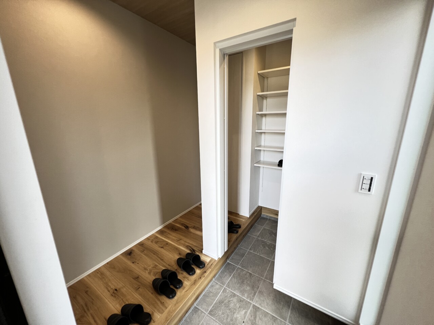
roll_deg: +1.0
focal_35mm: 13
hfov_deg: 106.2
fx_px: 163
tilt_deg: -13.5
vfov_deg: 89.9
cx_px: 217
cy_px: 162
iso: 200
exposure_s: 1/99
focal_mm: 1.57
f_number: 1.8
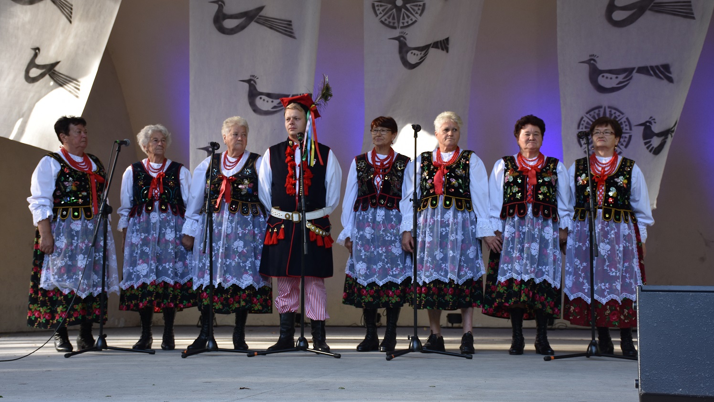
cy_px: 193
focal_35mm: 60
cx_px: 358
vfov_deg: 20.1
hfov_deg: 34.9
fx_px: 1136
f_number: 5
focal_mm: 38
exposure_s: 1/100
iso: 200
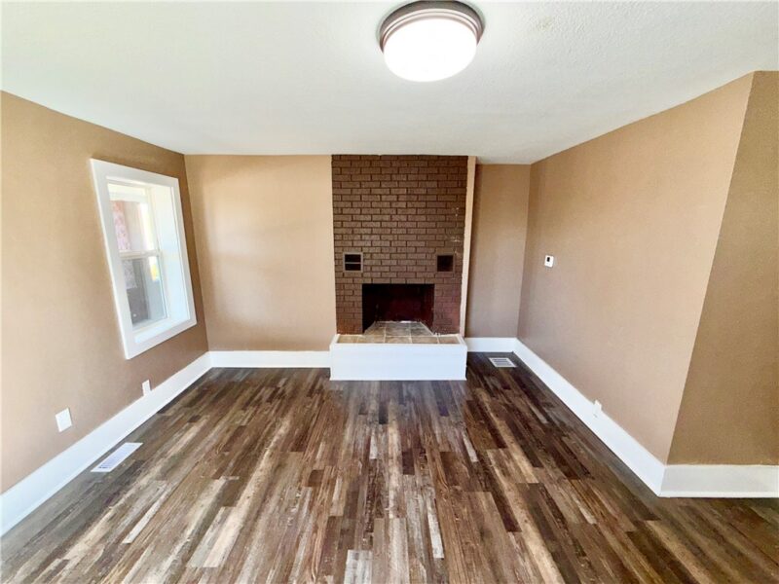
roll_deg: -0.1
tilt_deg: -11.8
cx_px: 390
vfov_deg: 85.7
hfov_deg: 102.1
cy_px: 292
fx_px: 315
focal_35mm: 14
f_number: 2.2
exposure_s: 1/120
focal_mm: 2.22
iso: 50
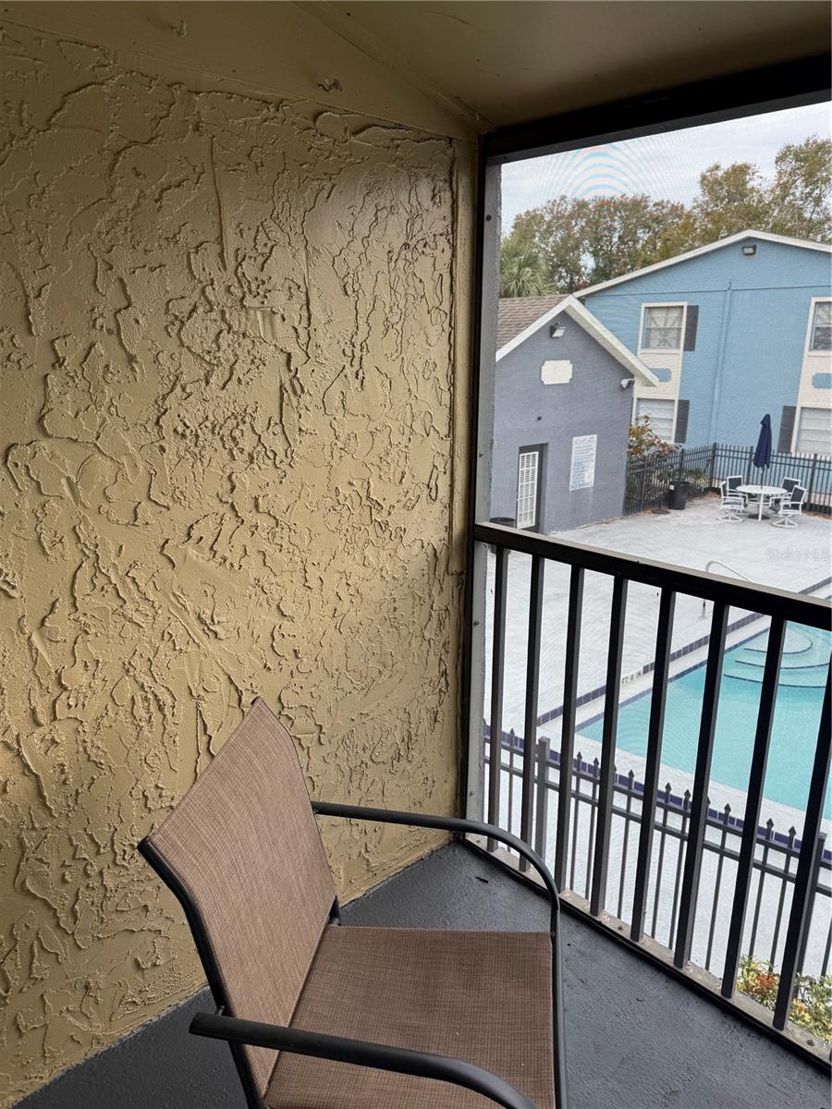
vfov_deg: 71.6
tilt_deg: -12.9
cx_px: 416
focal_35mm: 24
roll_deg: +0.4
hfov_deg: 56.8
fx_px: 769
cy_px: 554
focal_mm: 6.76
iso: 80
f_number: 1.78
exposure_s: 1/393
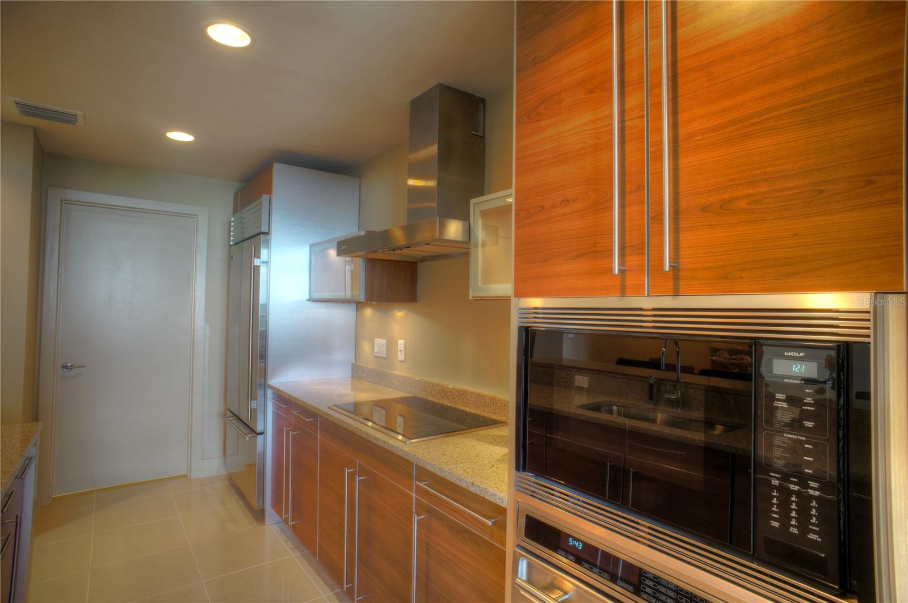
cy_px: 302
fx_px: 605
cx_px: 454
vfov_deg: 53.0
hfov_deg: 73.8
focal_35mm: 24
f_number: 10
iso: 200
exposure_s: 1/1.67
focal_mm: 16
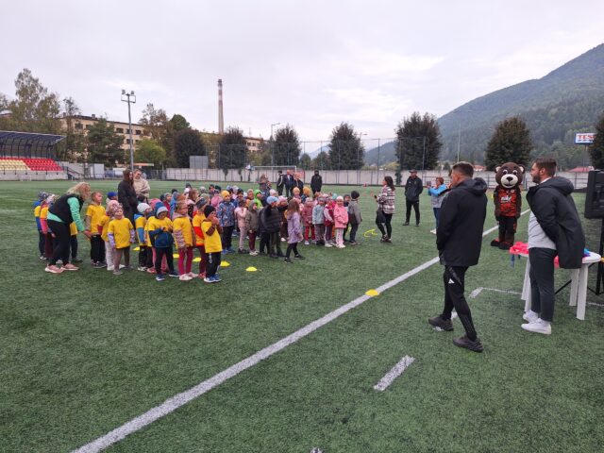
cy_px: 226
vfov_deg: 58.9
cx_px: 302
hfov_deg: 73.9
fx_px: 401
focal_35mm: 23
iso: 40
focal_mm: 5.54
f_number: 1.8
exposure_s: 1/893
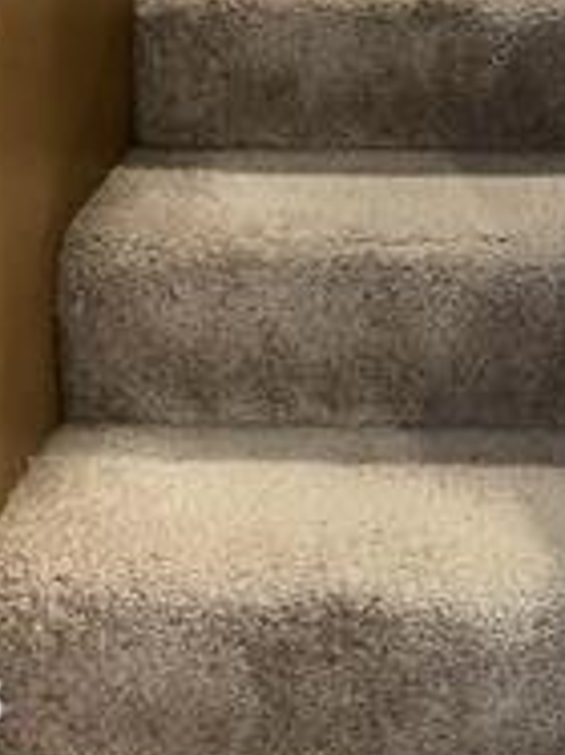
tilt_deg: -0.2
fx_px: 1939
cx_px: 553
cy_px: -480
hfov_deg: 16.3
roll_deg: +0.5
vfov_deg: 18.6
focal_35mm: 89
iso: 400
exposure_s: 1/60
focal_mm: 5.7
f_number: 1.5
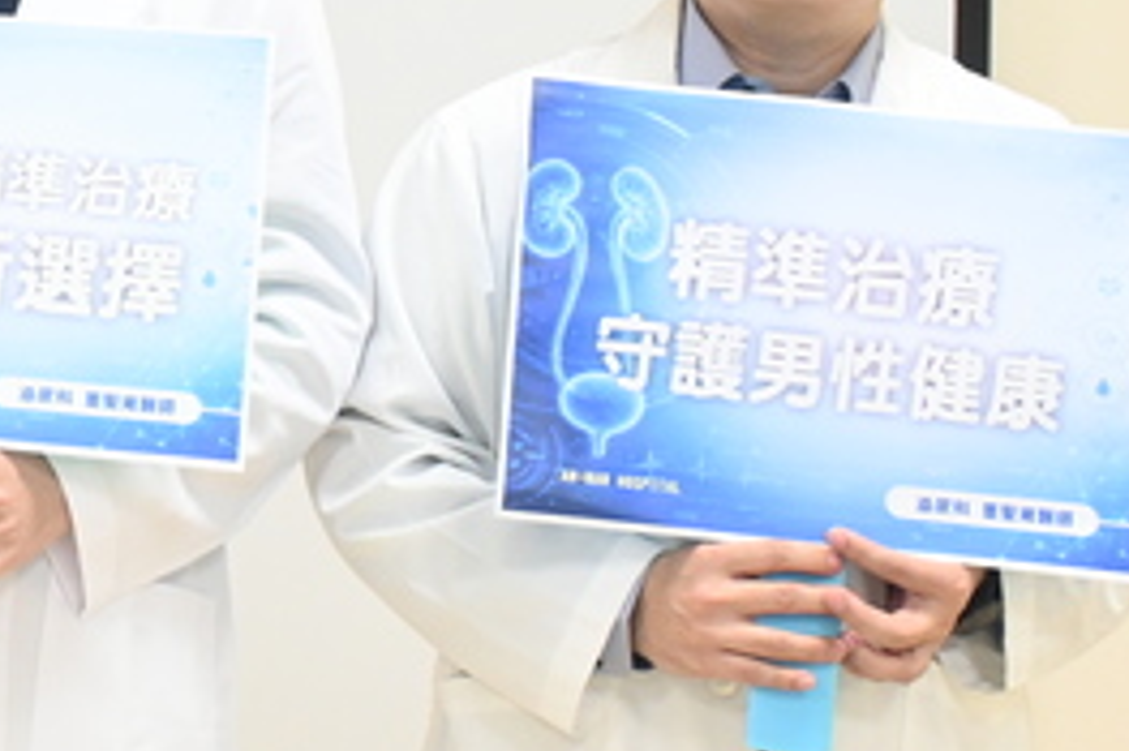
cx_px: -309
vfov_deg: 11.9
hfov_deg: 17.0
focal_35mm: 114
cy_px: 90
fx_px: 3573
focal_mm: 26
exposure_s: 1/125
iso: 1800
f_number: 4.5
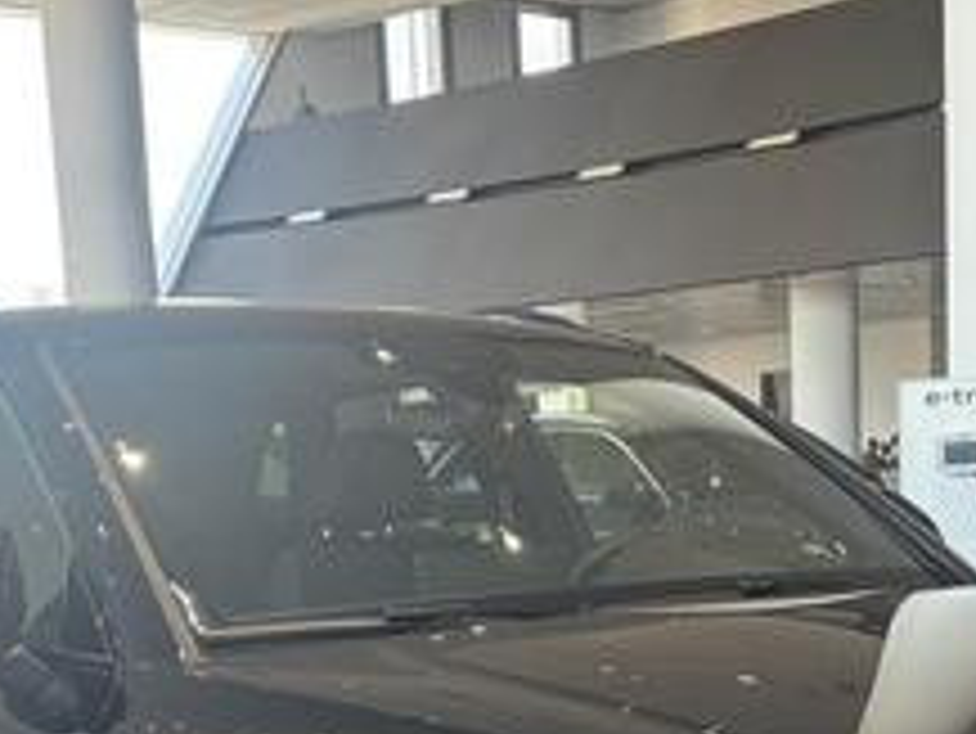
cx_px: 693
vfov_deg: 18.0
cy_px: 876
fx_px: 2200
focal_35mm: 78
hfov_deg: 24.8
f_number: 1.6
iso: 125
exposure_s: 1/102
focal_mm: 5.96
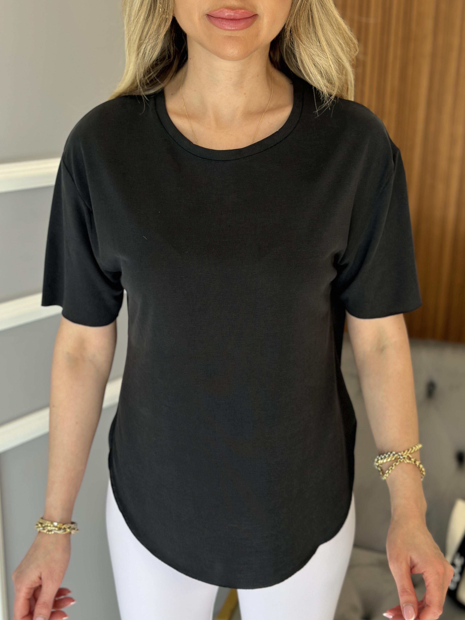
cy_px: 312
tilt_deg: -17.7
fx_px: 878
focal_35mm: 49
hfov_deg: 29.7
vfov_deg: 38.9
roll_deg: -0.9
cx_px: 233
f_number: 1.78
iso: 80
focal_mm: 6.86
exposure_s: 1/211
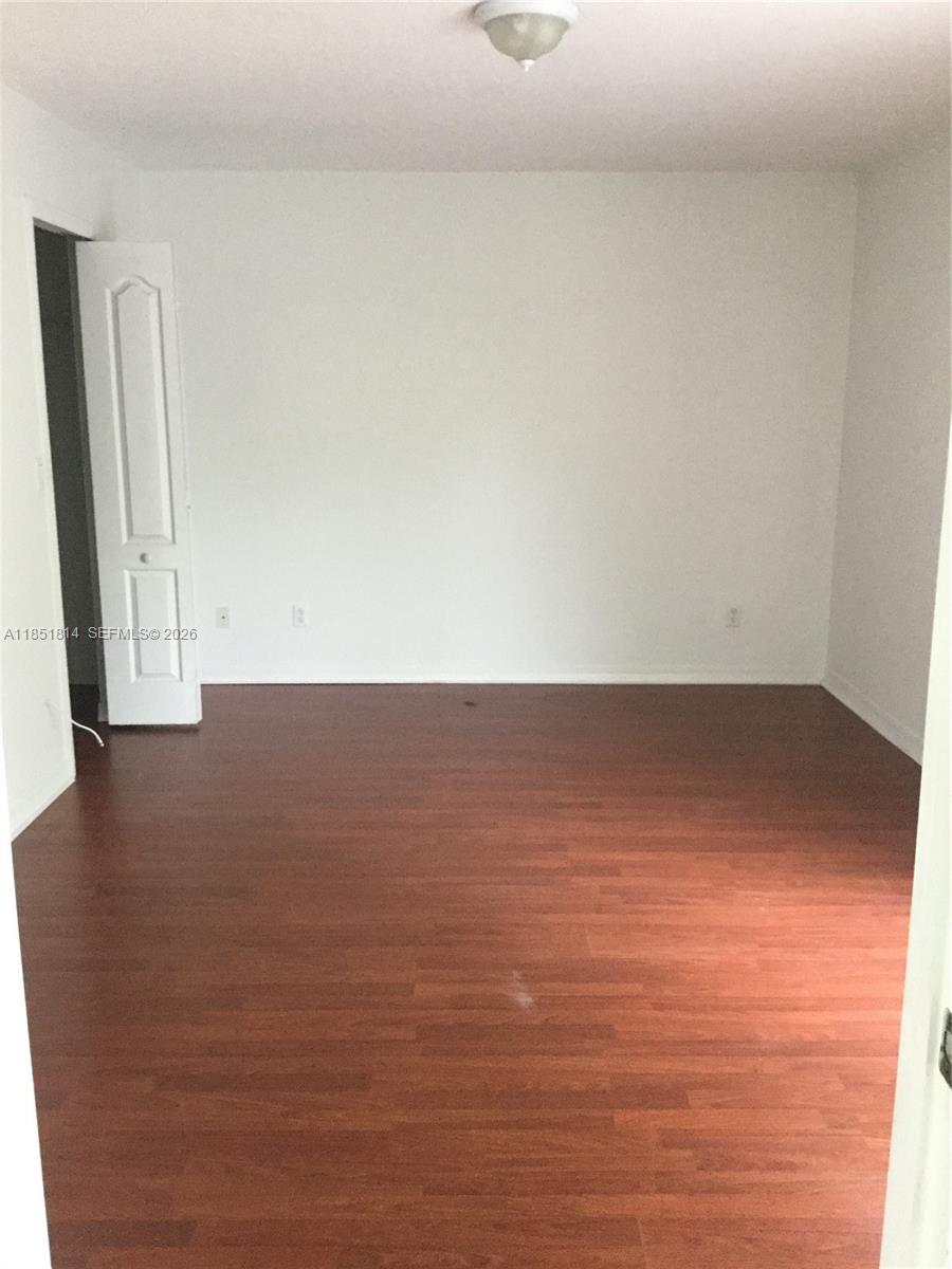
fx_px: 1137
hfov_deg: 45.4
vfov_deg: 58.4
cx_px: 476
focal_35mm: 31
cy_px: 634
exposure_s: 1/15
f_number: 2.4
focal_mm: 3.3
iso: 200
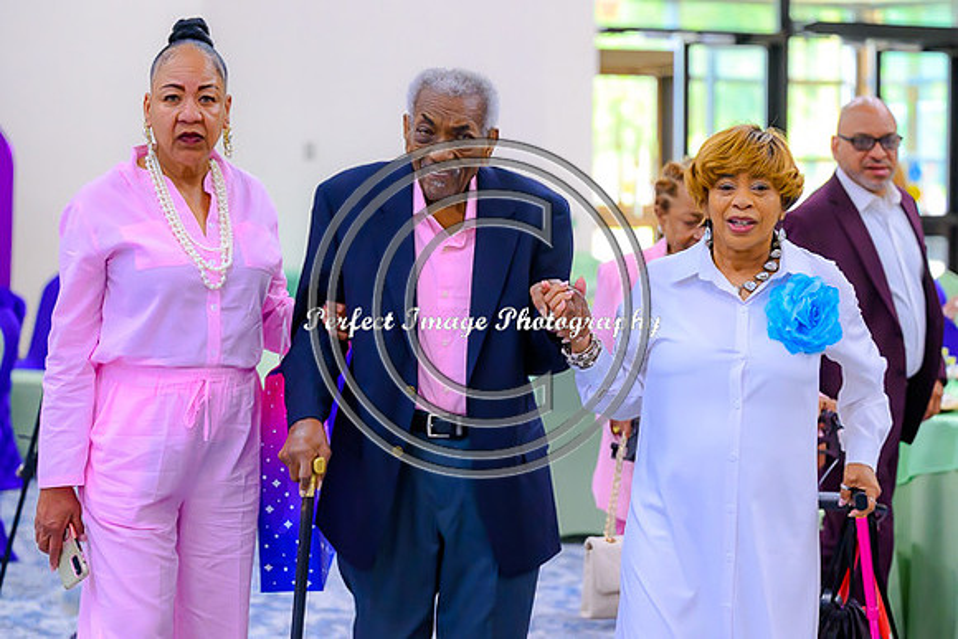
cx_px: 508
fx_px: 2511
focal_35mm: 94
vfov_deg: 14.5
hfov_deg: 21.6
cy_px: 349
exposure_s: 1/200
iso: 2800
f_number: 2.8
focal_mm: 77
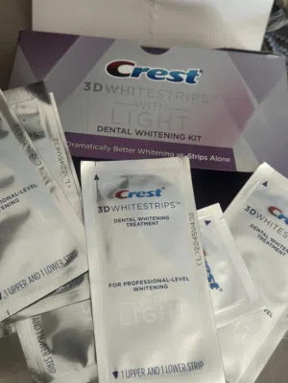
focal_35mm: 48
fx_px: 532
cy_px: 192
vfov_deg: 39.7
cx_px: 144
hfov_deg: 30.3
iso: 400
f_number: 1.78
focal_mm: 6.86
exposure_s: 1/43
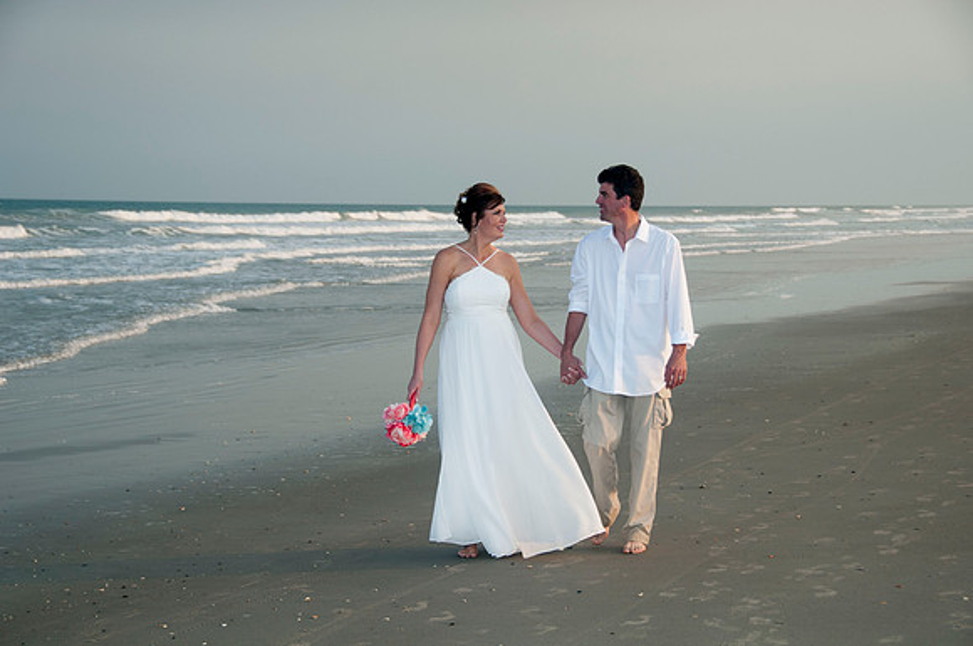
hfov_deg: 25.4
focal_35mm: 80
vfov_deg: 17.0
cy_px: 323
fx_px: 2154
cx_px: 480
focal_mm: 52
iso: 100
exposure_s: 1/250
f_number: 5.6
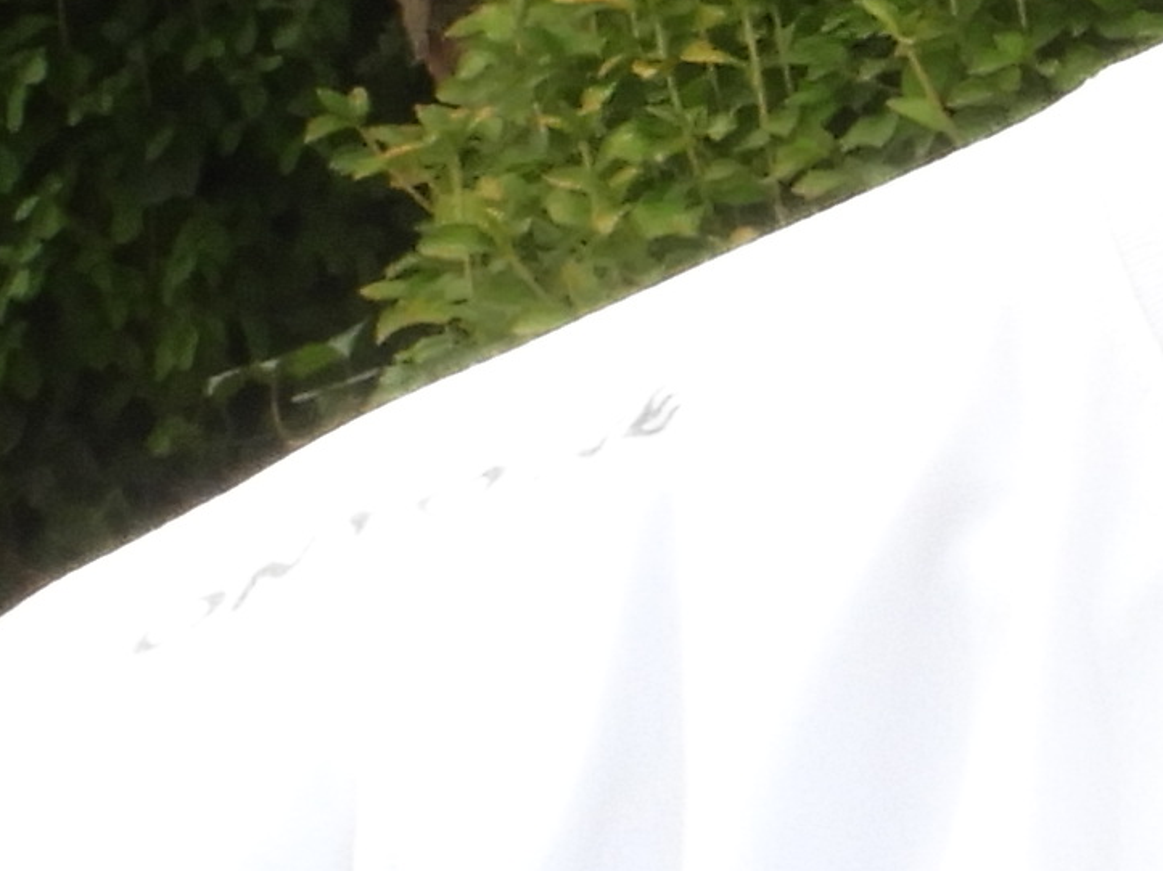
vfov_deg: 5.9
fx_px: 8431
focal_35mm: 251
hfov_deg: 7.7
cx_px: 1744
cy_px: 426
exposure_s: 1/80
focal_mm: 6.3
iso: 100
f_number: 7.6
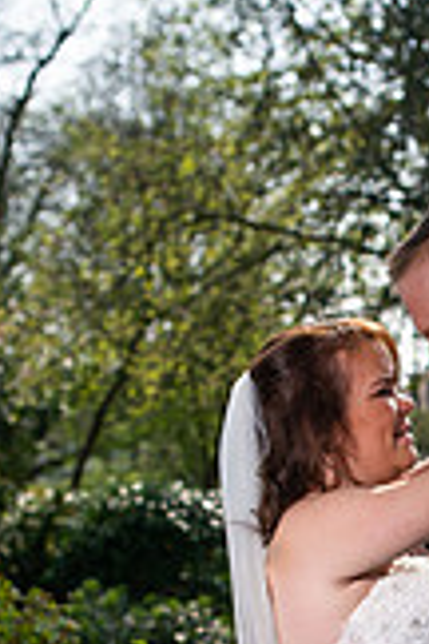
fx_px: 1734
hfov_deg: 13.8
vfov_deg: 20.2
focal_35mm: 97
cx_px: 475
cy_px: 680
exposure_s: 1/1250
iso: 100
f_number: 3.2
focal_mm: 35
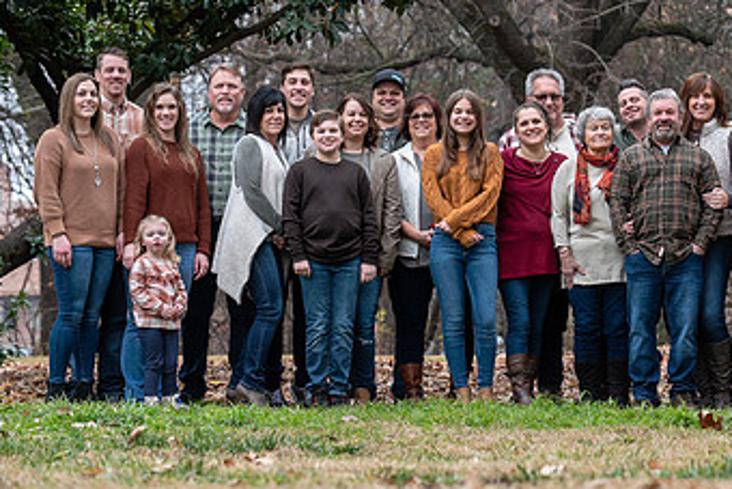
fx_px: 3295
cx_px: 540
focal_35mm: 162
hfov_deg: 12.6
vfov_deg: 8.5
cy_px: 109
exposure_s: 1/125
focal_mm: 95
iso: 200
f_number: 4
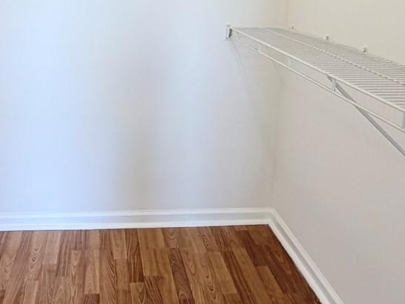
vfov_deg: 33.6
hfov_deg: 45.3
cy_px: 39
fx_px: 480
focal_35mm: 41
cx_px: 148
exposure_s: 1/121
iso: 200
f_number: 2.2
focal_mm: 2.22
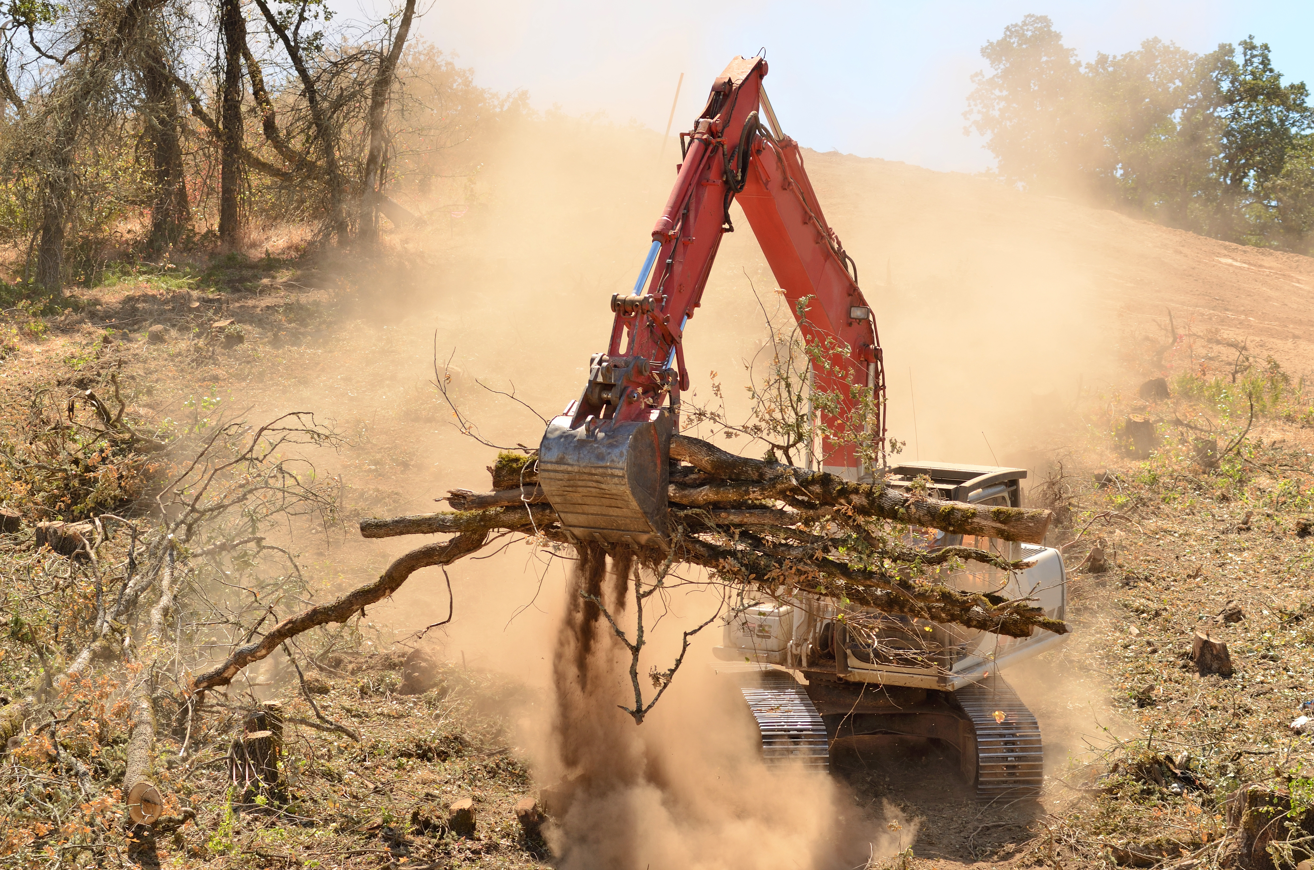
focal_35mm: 129
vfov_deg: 10.6
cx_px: 657
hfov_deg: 15.9
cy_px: 435
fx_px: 4699
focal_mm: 86
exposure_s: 1/250
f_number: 5.6
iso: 100
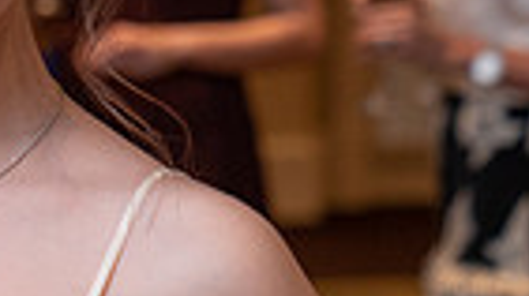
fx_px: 3742
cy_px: -43
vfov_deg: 4.5
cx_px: -405
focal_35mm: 267
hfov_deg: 7.8
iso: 800
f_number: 3.5
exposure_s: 1/50
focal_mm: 62
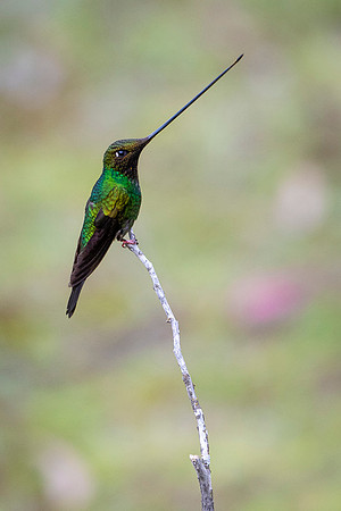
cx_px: 129
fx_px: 14331
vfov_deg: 2.0
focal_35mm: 1009
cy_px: 167
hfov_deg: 1.4
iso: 2500
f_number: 4
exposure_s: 1/320
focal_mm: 500
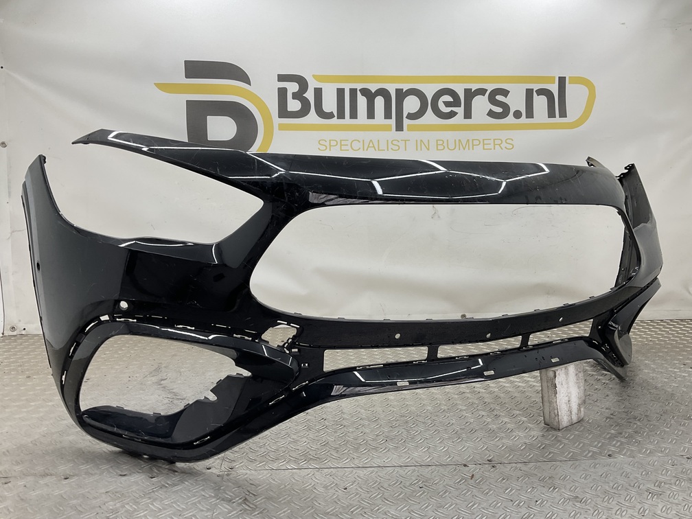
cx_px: 346
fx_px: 580
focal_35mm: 29
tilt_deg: -5.8
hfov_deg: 61.7
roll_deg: -0.7
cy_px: 260
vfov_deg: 48.2
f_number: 1.8
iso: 20
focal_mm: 3
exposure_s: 1/100
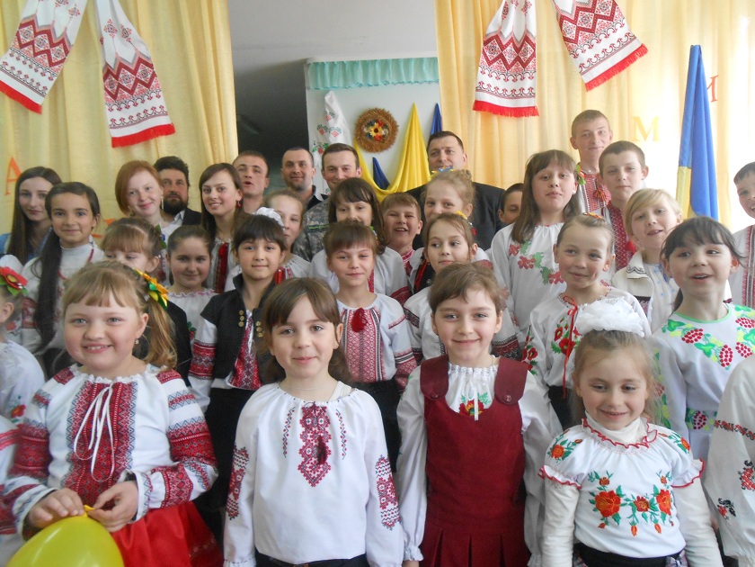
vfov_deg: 53.1
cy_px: 284
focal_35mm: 26
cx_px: 378
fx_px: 567
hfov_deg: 67.3
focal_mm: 4.6
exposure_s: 1/30
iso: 320
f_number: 3.5
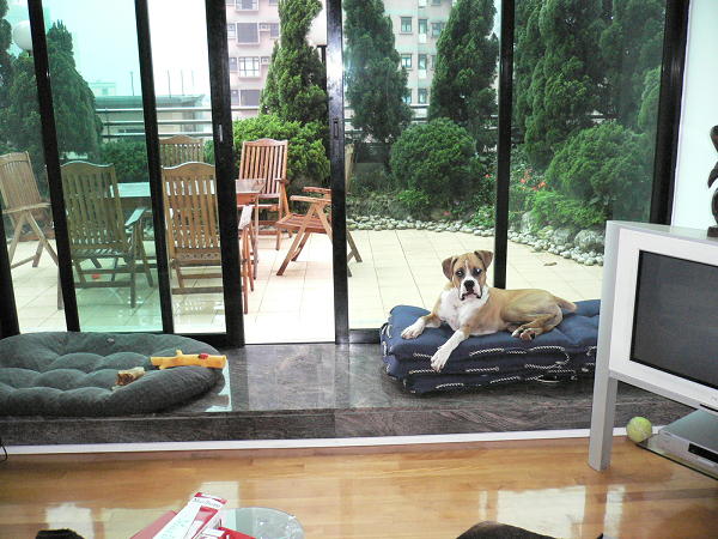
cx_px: 359
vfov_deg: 40.7
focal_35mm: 35
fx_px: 726
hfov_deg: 52.6
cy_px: 270
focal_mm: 5.8
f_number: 2.8
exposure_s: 1/60
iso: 400
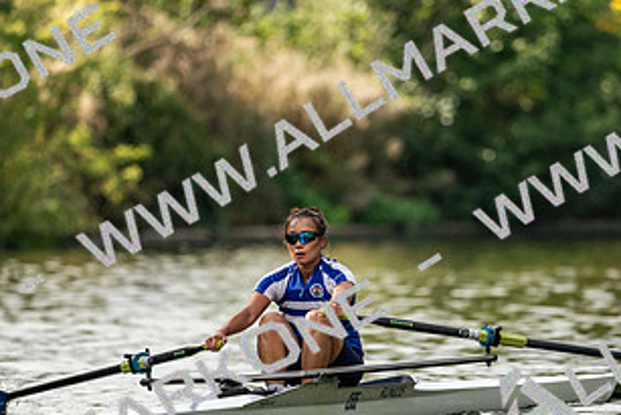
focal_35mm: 755
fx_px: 13029
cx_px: 326
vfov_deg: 1.8
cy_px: 273
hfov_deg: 2.7
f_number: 4.5
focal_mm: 400
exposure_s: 1/2500
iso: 560
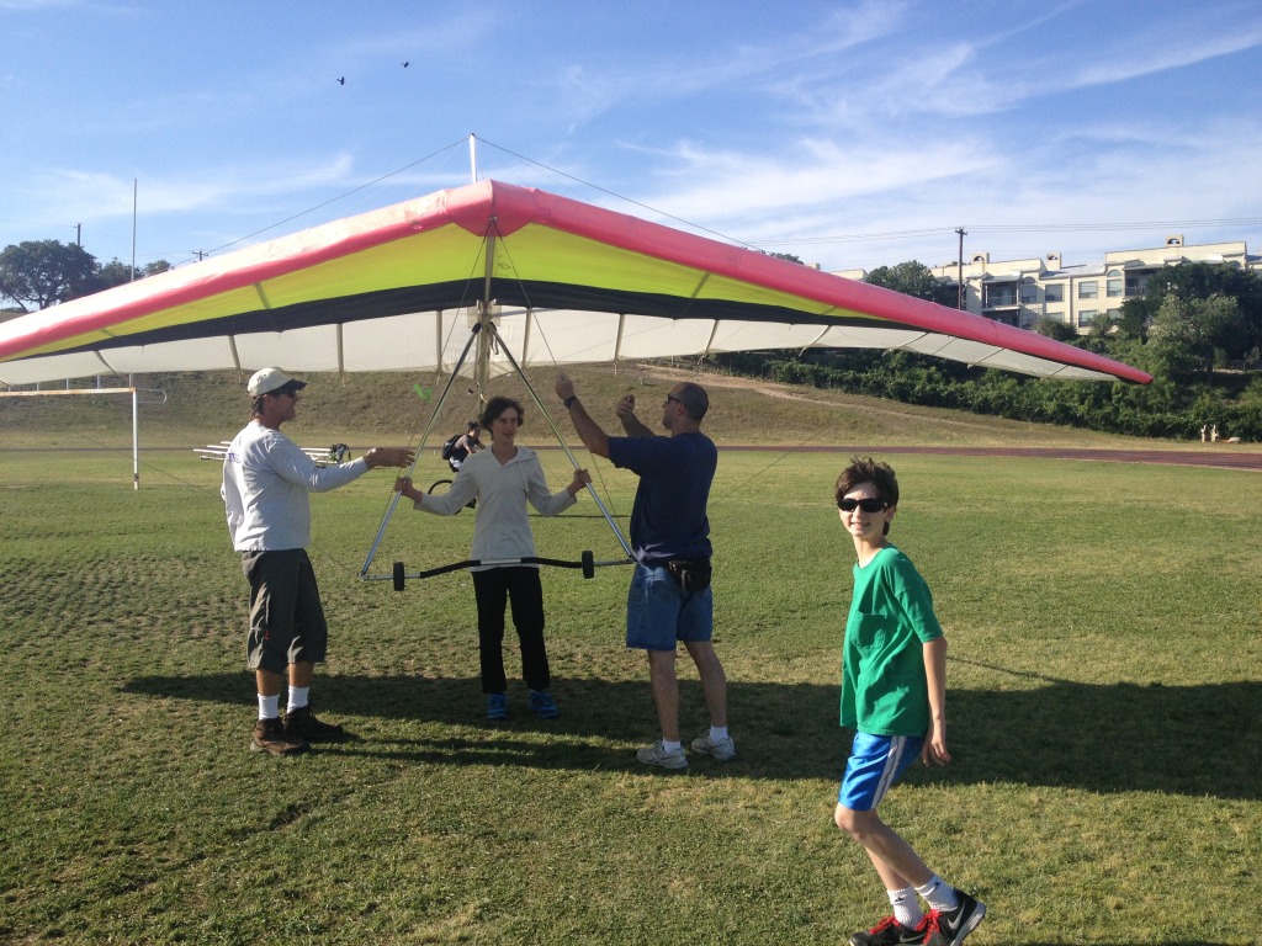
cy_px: 473
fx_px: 1276
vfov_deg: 40.7
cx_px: 631
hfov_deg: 52.6
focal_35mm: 35
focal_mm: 4.28
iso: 50
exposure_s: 1/1416
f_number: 2.4
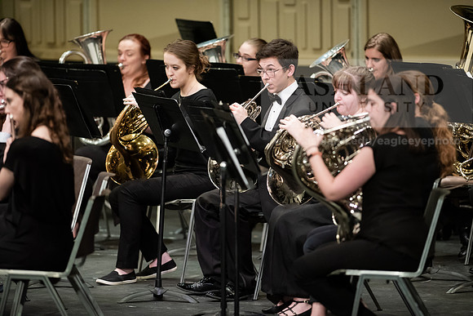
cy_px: 158
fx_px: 3942
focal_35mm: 300
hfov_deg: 6.9
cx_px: 236
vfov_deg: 4.6
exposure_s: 1/250
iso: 3200
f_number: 3.2
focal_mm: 300
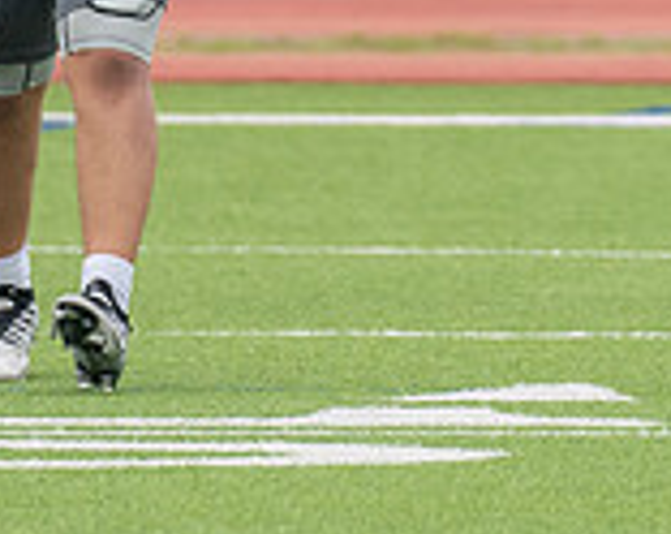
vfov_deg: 1.2
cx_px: 60
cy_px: -538
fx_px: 26049
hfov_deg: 1.5
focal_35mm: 1315
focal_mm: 200
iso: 250
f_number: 3.5
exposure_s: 1/1250
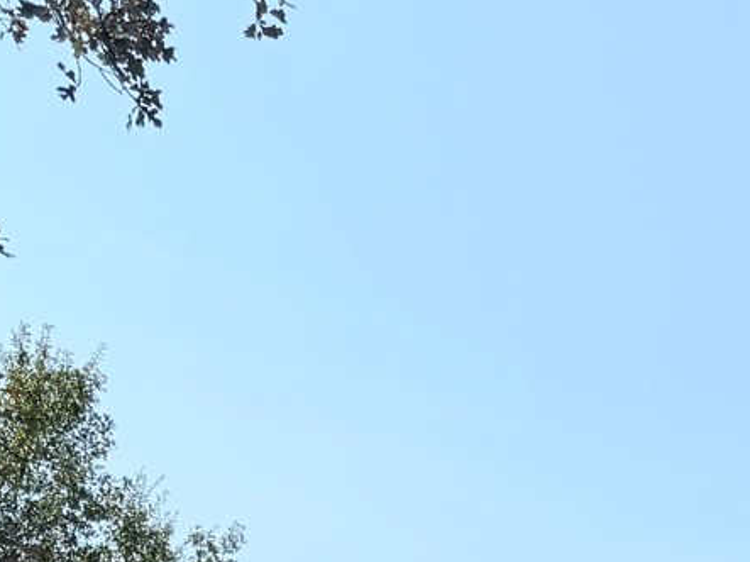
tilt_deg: +6.1
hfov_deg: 15.5
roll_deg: +2.4
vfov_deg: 12.0
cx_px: 1307
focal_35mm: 111
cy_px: 1097
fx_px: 2404
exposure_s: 1/4975
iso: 80
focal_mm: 6.76
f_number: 1.78
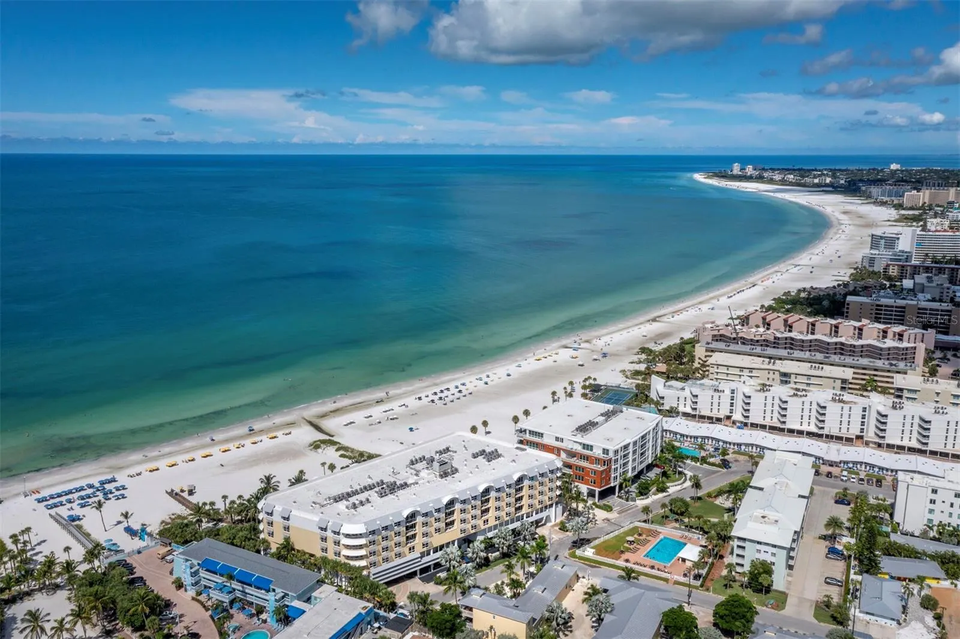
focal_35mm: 28
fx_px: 746
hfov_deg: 65.5
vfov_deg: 46.4
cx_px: 480
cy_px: 320
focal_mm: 10.26
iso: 100
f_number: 7.1
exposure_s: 1/1000
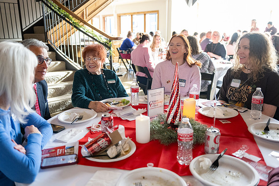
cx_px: 140
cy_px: 93
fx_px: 240
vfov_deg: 42.3
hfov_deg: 60.3
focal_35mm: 31
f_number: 2.8
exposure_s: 1/320
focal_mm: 31
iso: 2500
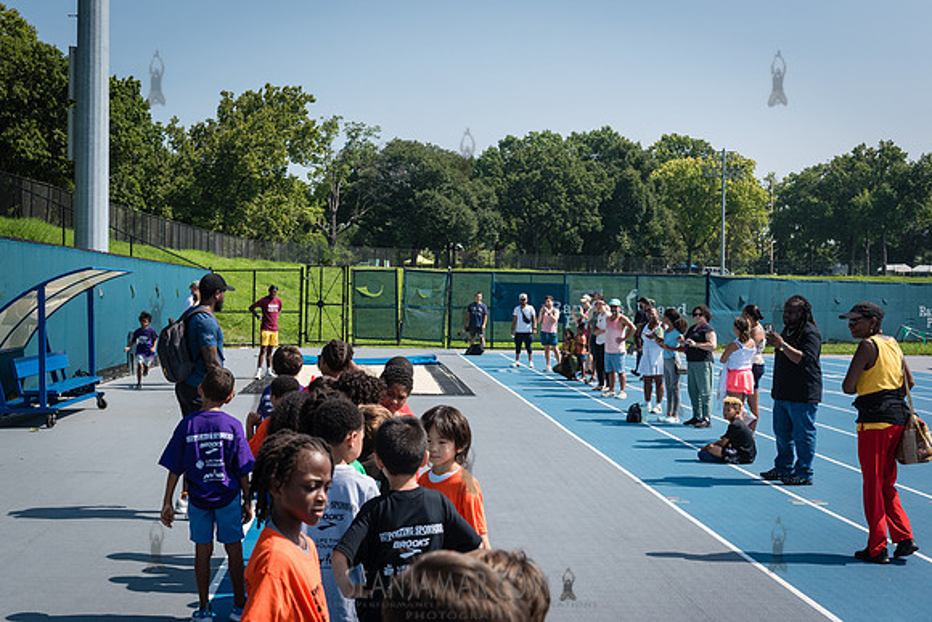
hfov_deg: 39.7
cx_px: 406
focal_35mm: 50
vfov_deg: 27.2
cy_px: 299
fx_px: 1288
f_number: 5.6
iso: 400
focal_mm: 44
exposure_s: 1/1250
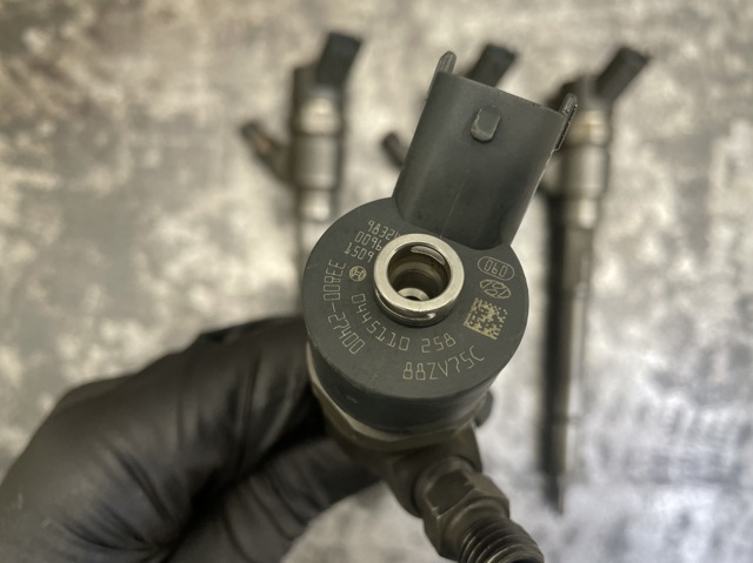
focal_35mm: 26
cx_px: 376
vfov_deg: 53.0
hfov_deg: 67.3
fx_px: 565
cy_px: 282
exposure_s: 1/116
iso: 125
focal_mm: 4.2
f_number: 1.6
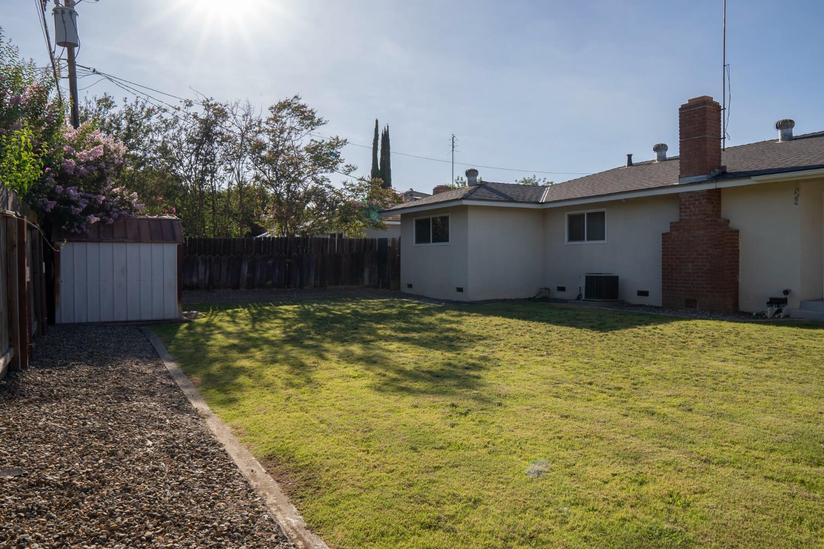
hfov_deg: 73.7
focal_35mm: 24
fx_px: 549
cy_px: 274
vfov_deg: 53.1
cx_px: 412
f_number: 9
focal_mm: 16
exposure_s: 1/125
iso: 100
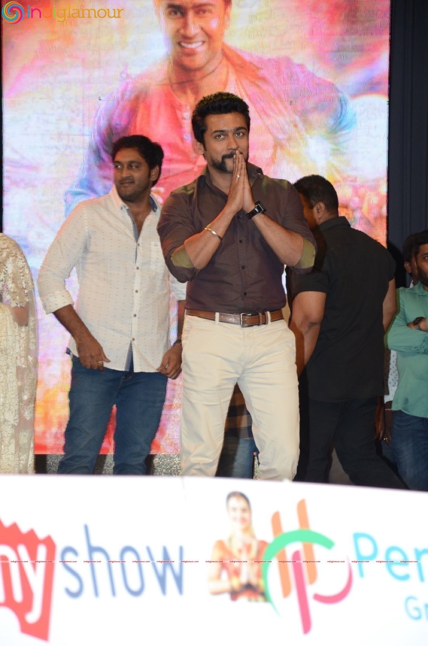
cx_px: 214
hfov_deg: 8.7
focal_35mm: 158
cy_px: 323
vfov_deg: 13.1
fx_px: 2823
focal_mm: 105
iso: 1000
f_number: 5.6
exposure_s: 1/125
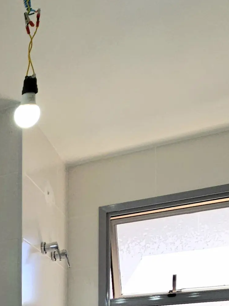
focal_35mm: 51
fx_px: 450
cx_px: -154
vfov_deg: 29.4
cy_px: 408
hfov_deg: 21.5
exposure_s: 1/175
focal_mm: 2.2
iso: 50
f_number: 2.2
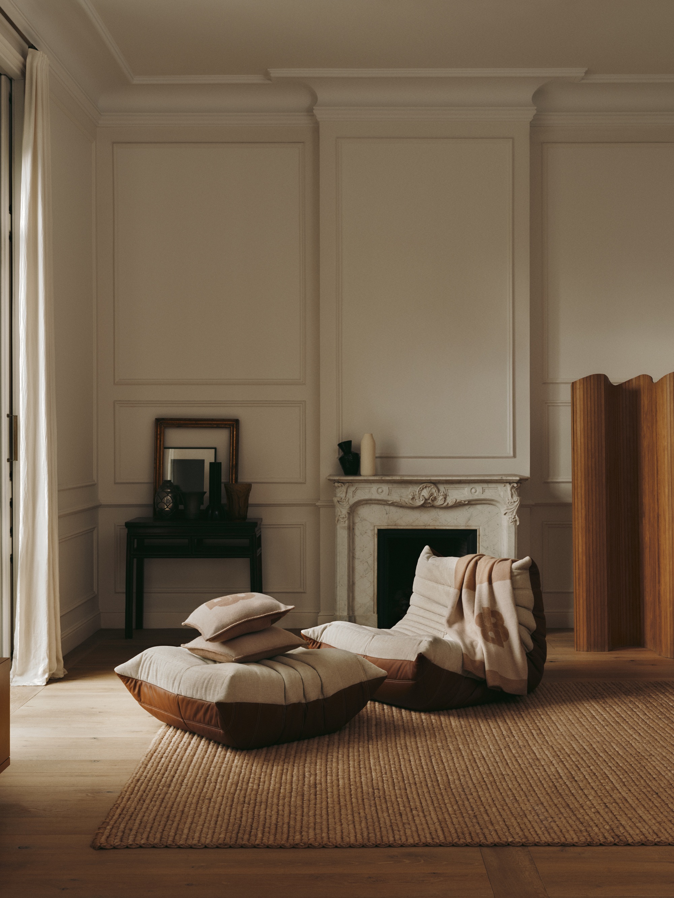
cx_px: 337
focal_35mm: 44
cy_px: 449
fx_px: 1142
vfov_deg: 42.9
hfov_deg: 32.9
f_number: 8
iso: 160
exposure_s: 1/6
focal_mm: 55
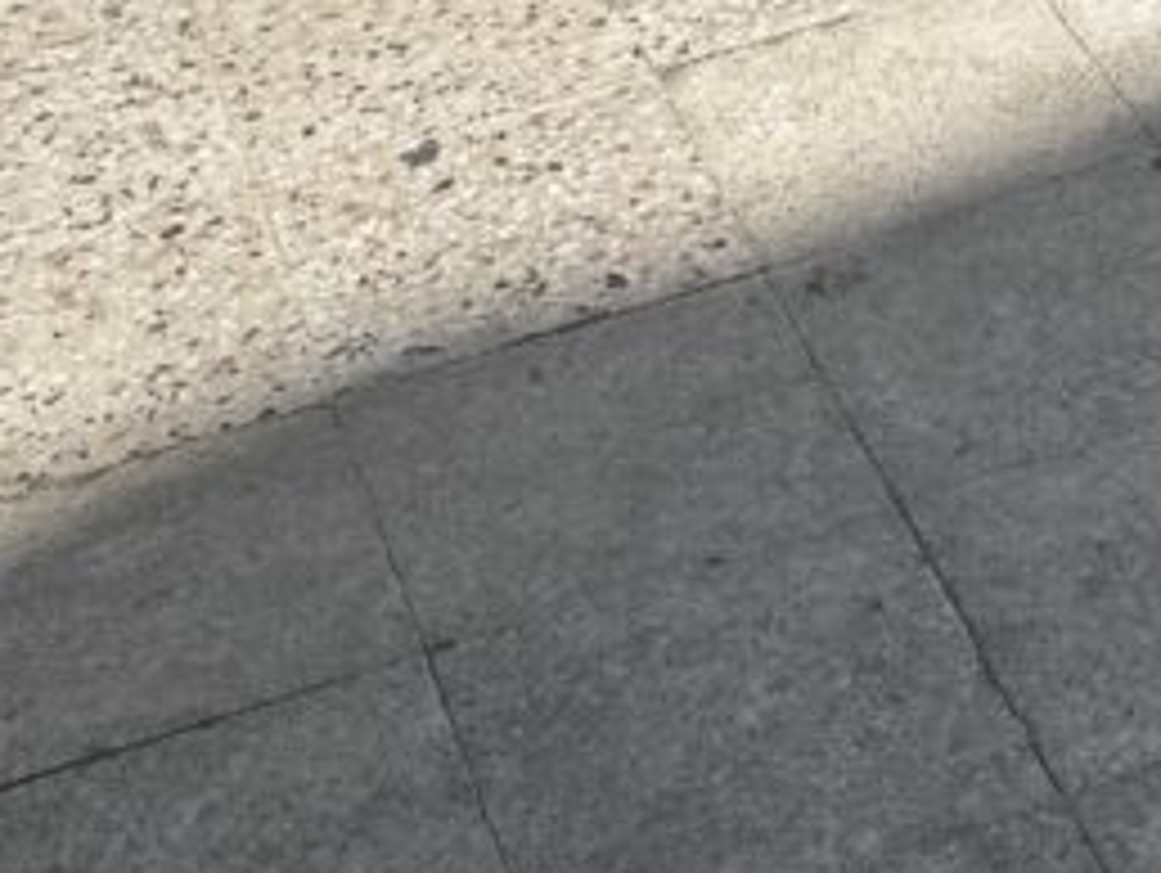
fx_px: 3995
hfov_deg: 16.1
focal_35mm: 119
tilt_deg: -15.1
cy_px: -940
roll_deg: +0.3
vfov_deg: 11.2
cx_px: 1242
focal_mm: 6.76
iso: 80
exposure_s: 1/7092
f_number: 1.78
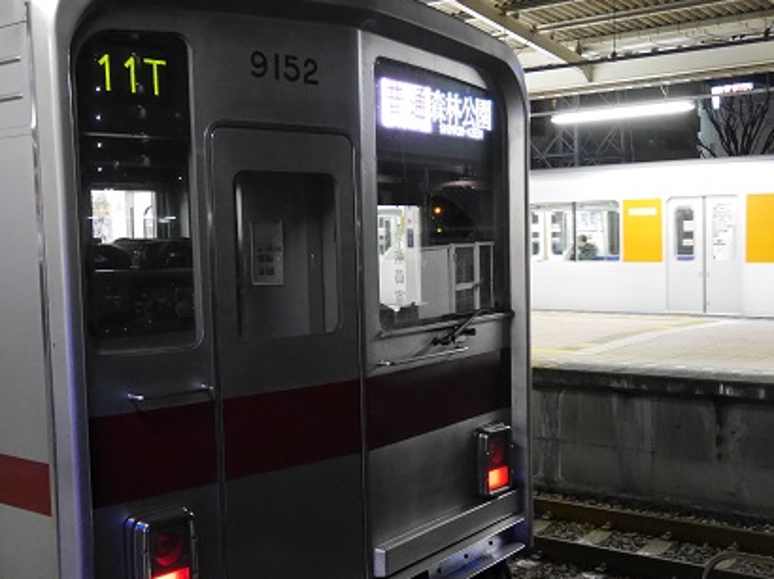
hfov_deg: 38.2
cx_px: 423
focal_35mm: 50
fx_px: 1117
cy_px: 336
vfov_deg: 29.0
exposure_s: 1/50
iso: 3200
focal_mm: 16
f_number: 3.9
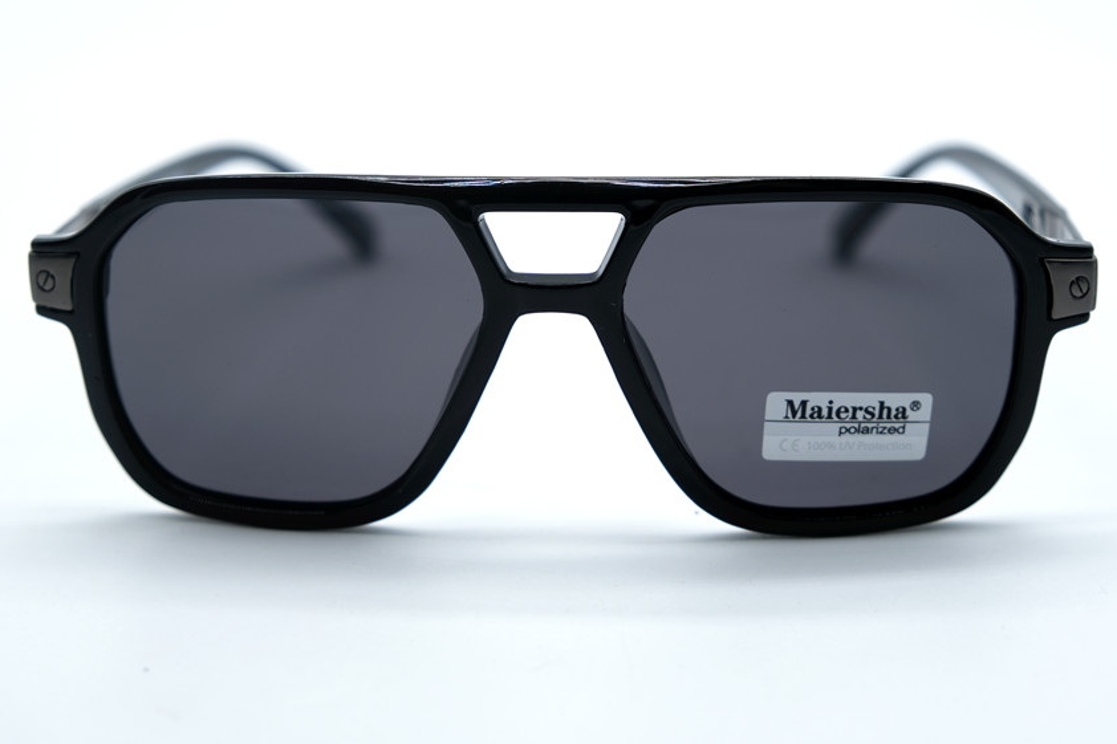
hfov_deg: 26.7
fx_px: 2357
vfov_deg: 17.9
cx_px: 553
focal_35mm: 76
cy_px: 320
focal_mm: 42.5
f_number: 5
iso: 160
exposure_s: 1/240
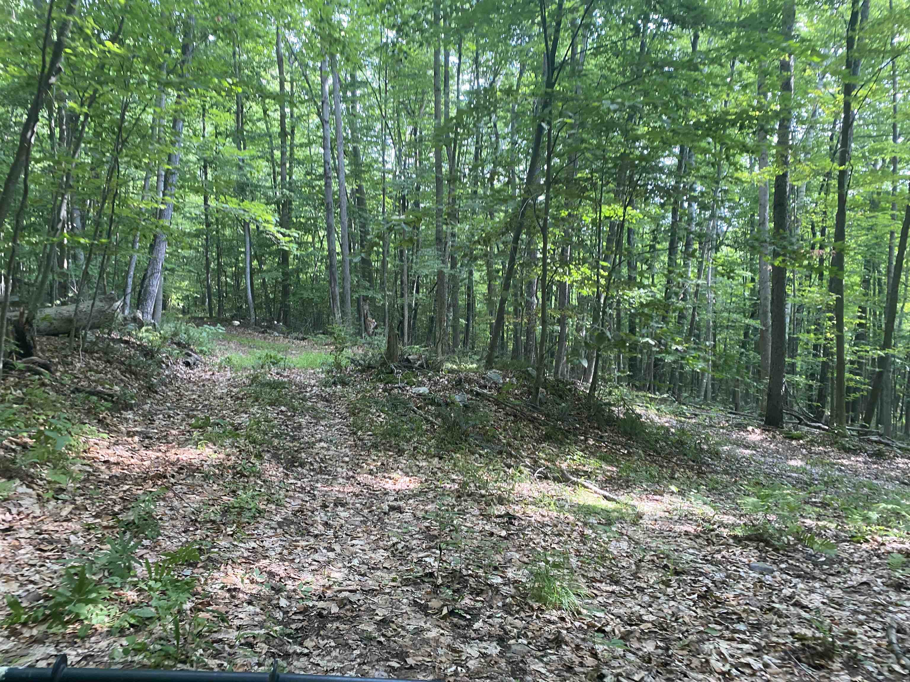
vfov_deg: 53.1
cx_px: 455
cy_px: 341
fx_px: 683
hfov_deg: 67.3
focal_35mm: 26
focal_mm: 4.25
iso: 125
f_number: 1.8
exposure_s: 1/83
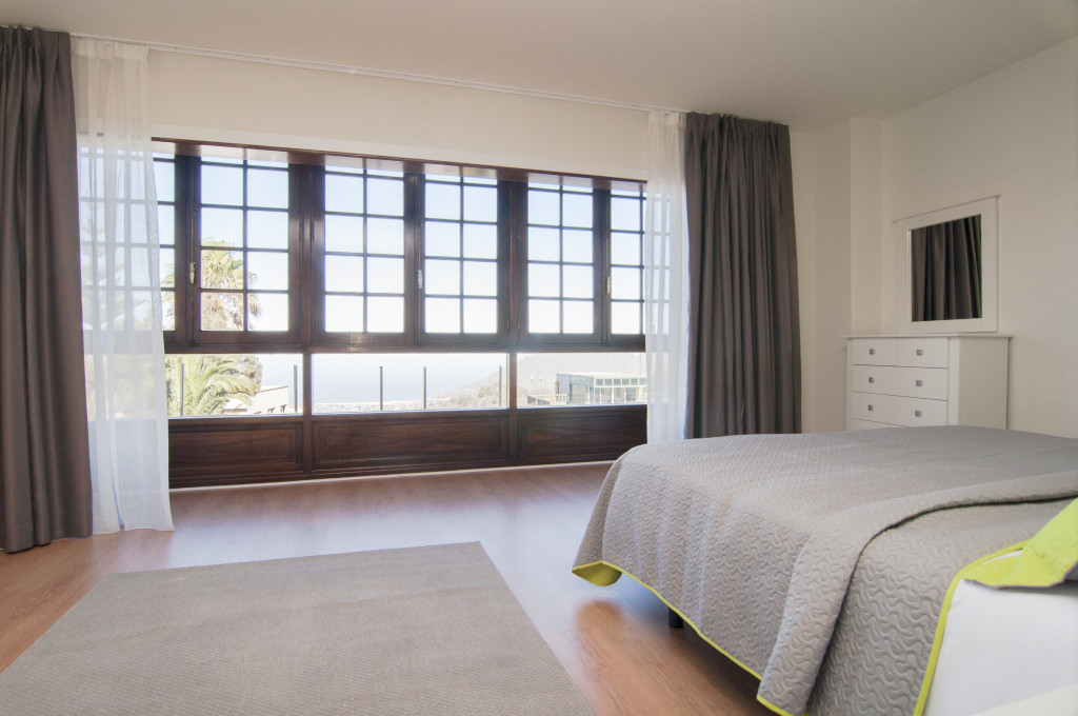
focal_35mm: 18
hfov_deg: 90.1
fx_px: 538
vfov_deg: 67.2
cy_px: 358
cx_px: 539
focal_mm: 12
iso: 400
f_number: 8
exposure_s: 1/200
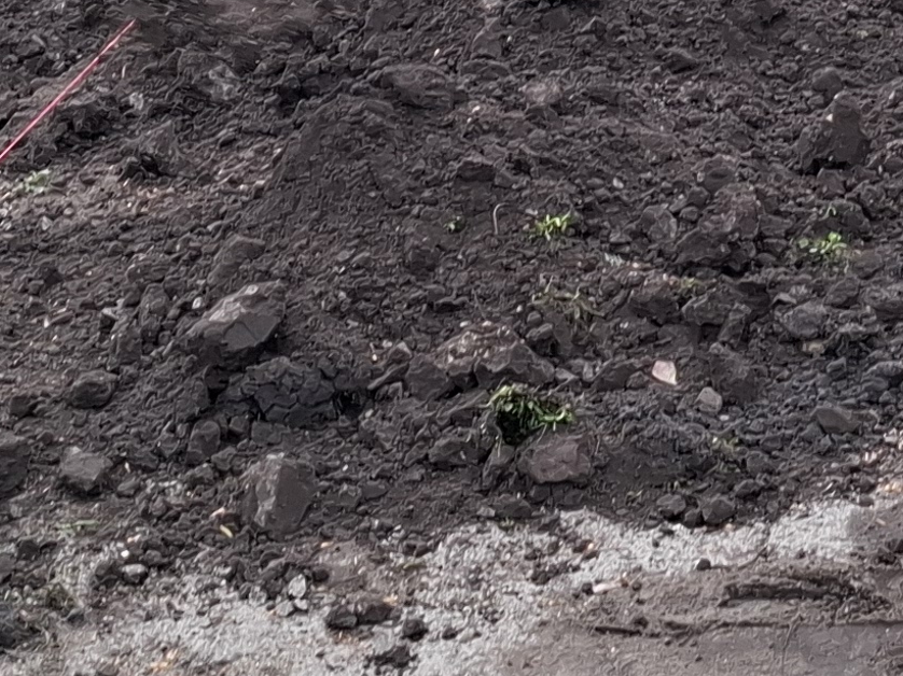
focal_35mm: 112
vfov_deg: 12.5
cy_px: -343
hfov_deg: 17.3
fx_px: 2921
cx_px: 797
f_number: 1.8
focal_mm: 5.54
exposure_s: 1/233
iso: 50
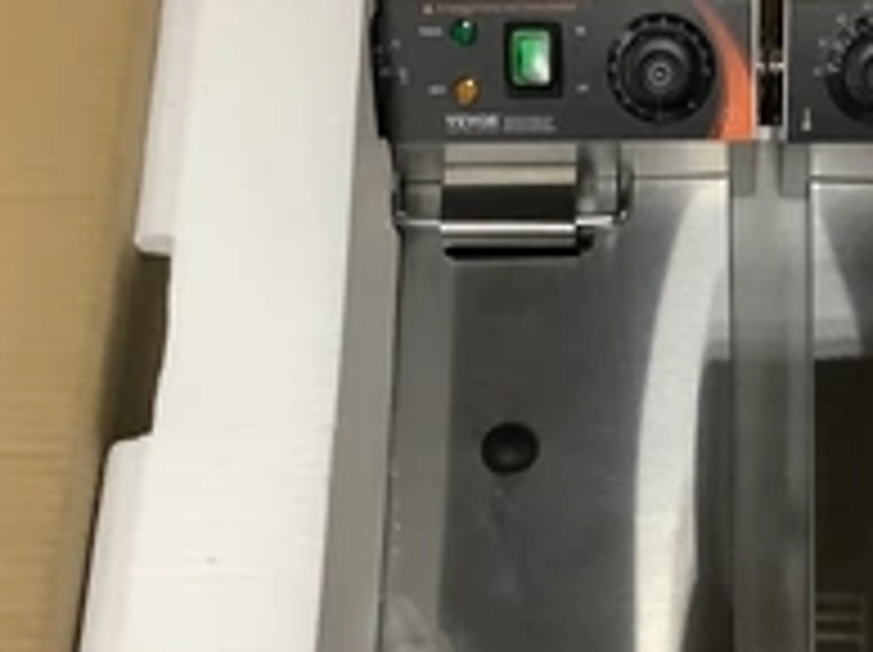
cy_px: 378
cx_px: 670
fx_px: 1612
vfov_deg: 22.9
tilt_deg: -68.2
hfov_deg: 29.7
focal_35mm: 64
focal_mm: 3.3
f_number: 2.4
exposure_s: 1/60
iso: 320
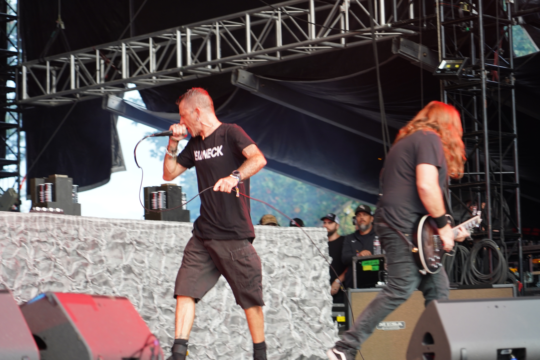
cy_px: 180
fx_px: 1575
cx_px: 270
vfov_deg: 13.0
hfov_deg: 19.5
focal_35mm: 105
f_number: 4
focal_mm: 105
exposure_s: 1/125
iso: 800
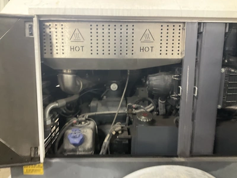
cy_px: 89
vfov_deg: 48.2
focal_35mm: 29
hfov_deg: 61.7
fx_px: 199
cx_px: 118
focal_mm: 3
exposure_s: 1/30
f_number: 1.8
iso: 320
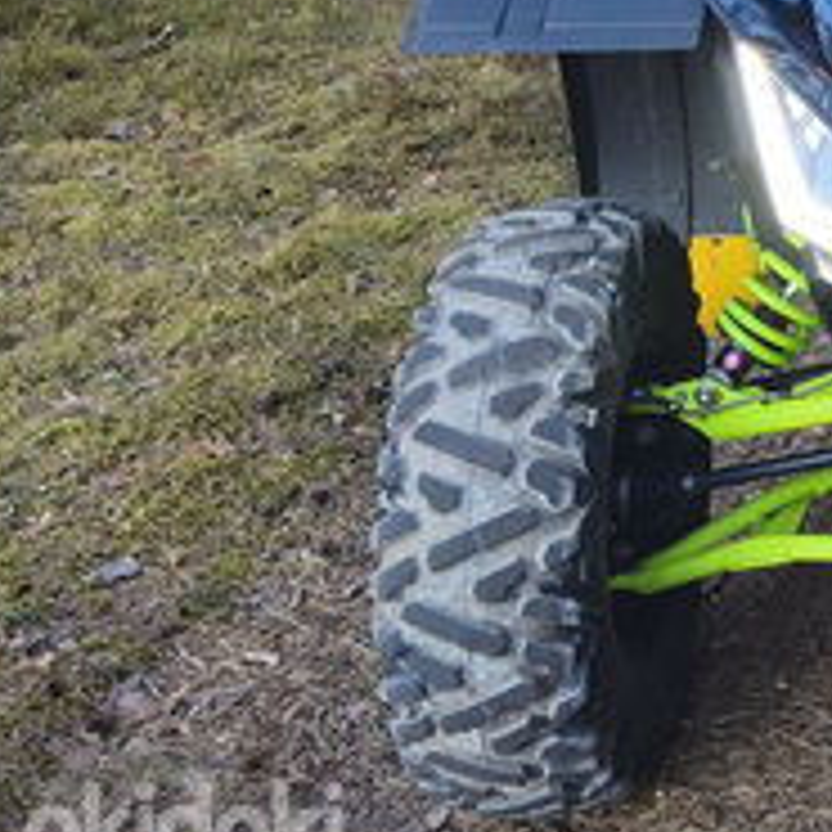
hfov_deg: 21.8
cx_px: 1246
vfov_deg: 24.7
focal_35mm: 66
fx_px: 1795
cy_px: -31
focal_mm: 6.18
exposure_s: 1/99.9
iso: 125
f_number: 1.65
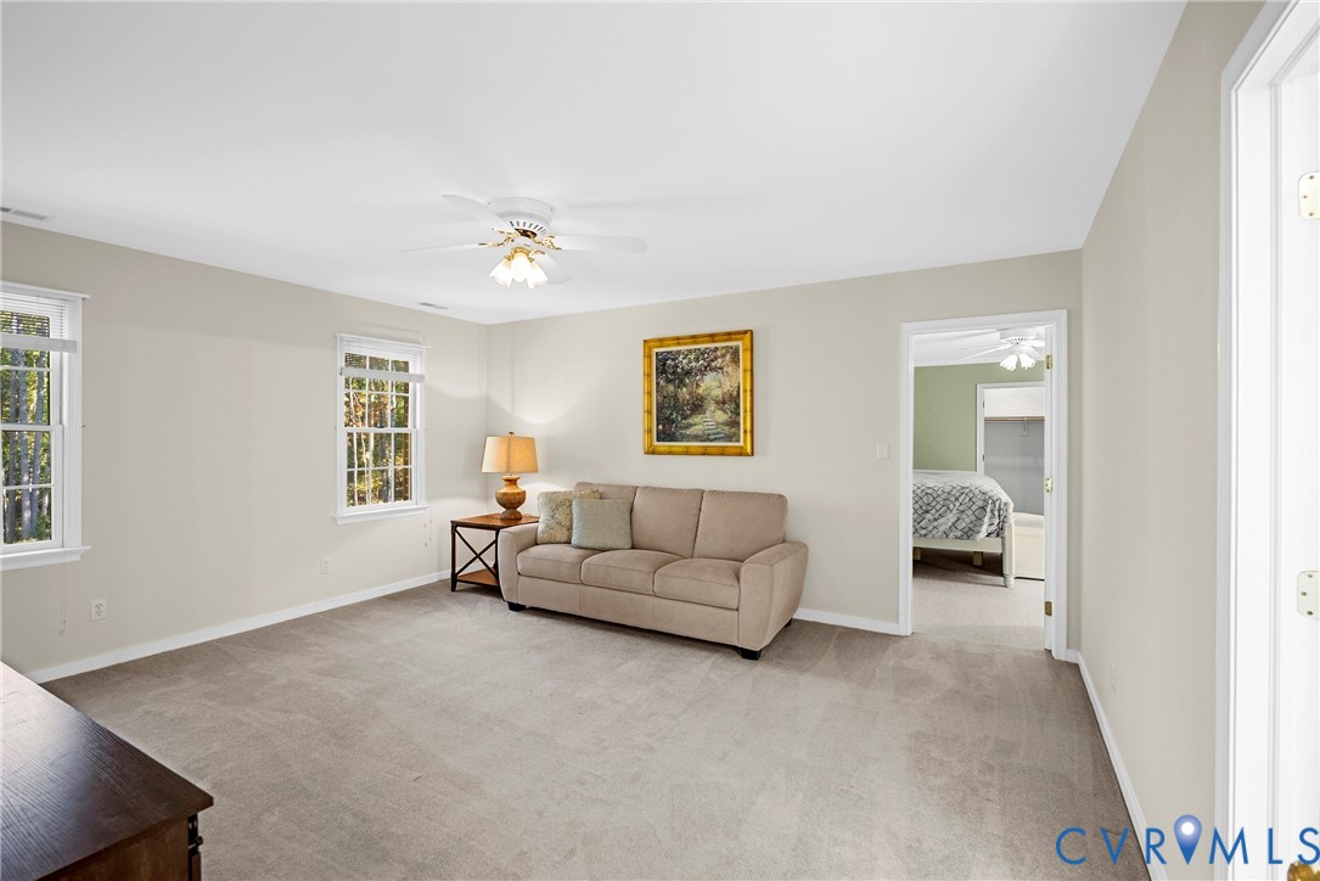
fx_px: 605
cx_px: 660
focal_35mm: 16
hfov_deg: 95.0
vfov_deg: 72.1
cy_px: 440
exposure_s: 1/5
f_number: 4
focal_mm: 16.5
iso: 1250
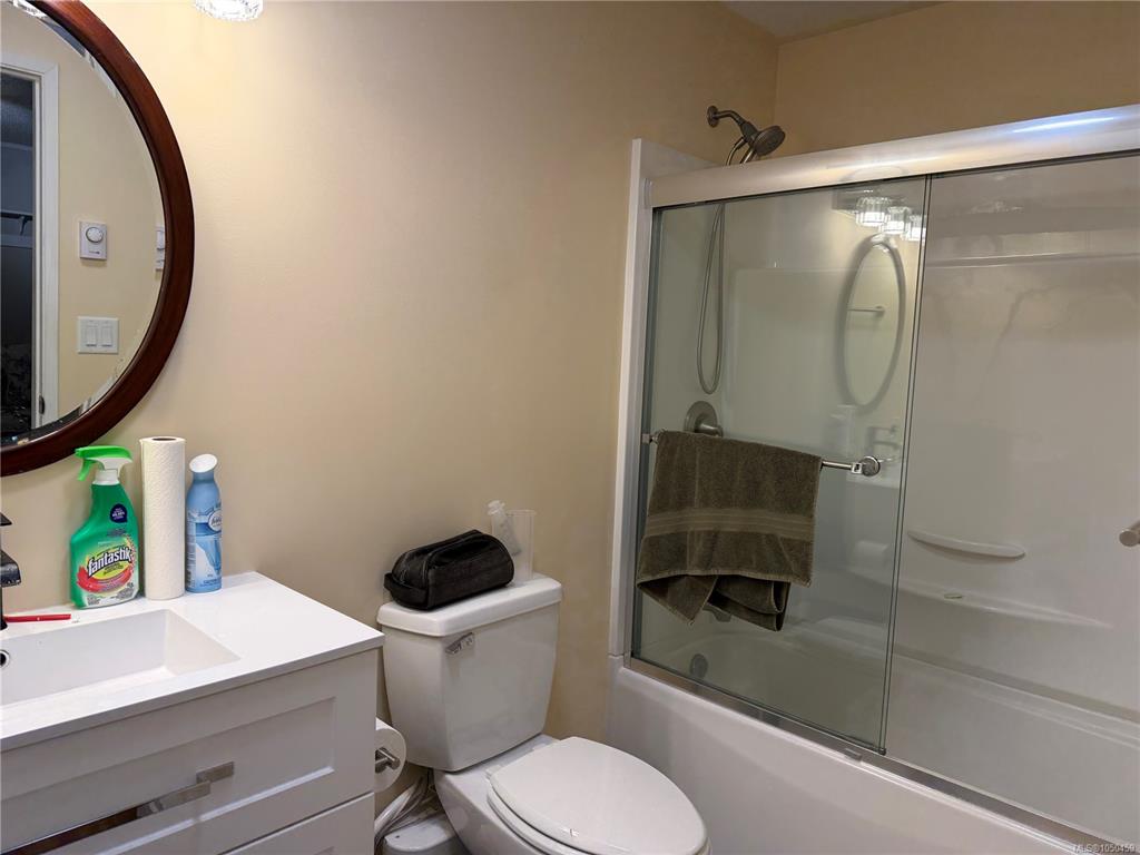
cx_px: 570
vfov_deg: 56.8
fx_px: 790
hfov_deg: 71.6
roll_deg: -2.6
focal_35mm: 24
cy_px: 428
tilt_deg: -4.8
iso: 125
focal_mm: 6.76
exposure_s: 1/204
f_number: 1.78
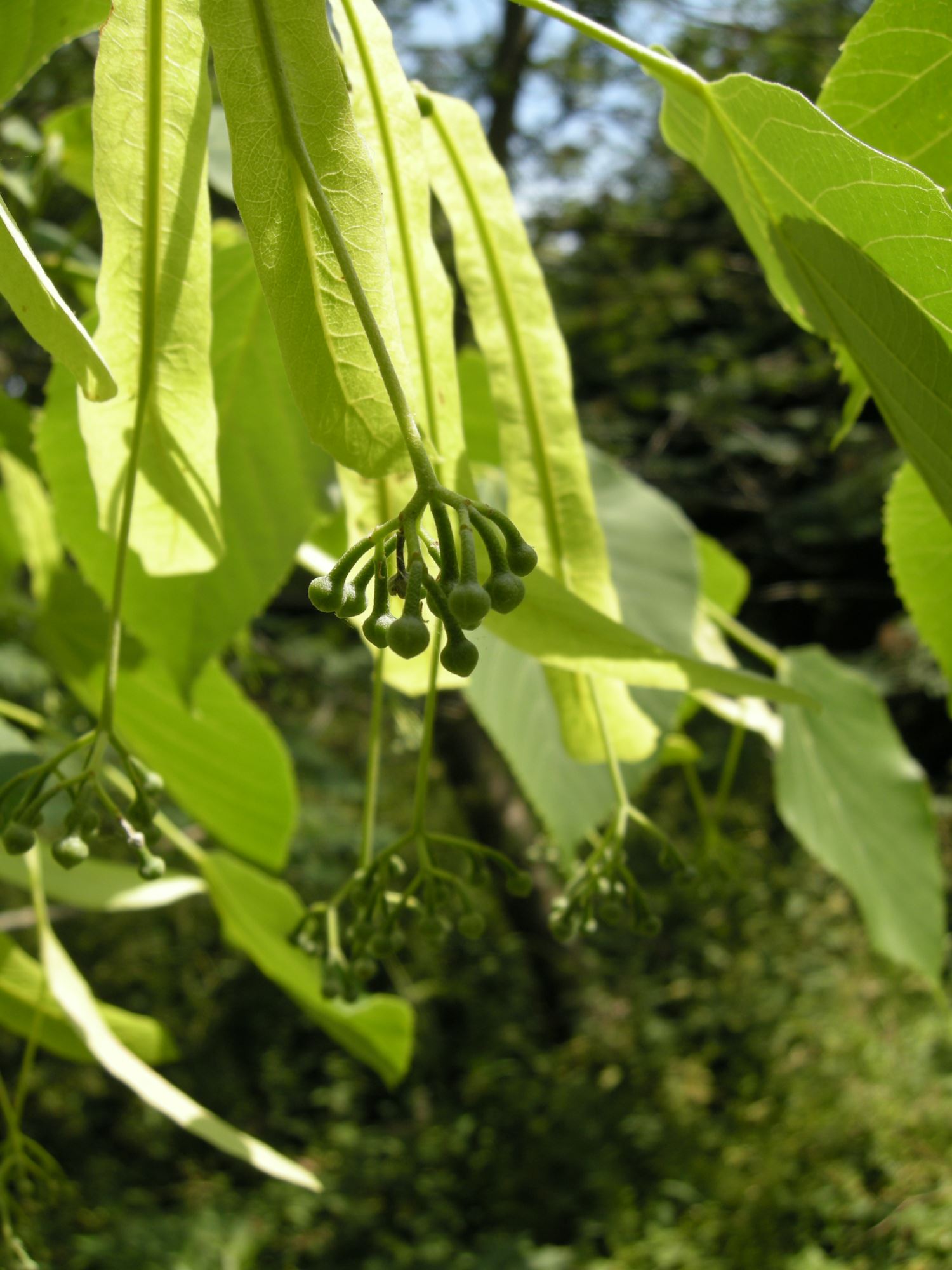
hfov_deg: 40.7
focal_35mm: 35
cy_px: 635
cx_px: 476
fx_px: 1283
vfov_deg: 52.6
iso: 64
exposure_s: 1/210
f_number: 4.8
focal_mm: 7.5
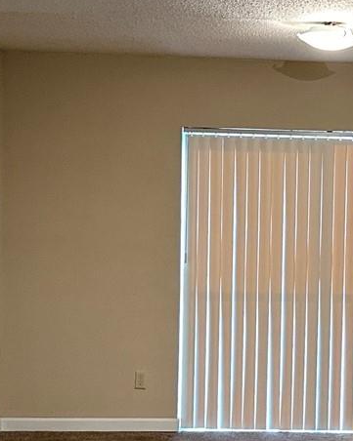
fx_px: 1085
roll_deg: -1.1
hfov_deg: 18.0
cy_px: 231
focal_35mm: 83
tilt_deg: -3.2
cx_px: 352
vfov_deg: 23.0
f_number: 1.78
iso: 400
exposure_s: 1/60
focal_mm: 6.86
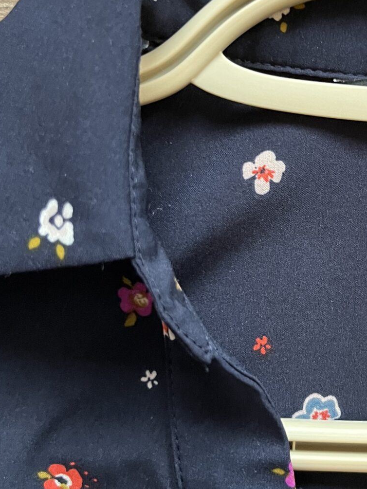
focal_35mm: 53
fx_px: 749
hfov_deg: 26.4
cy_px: 209
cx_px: 345
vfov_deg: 36.1
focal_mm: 5.1
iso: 500
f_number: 1.6
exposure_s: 1/40
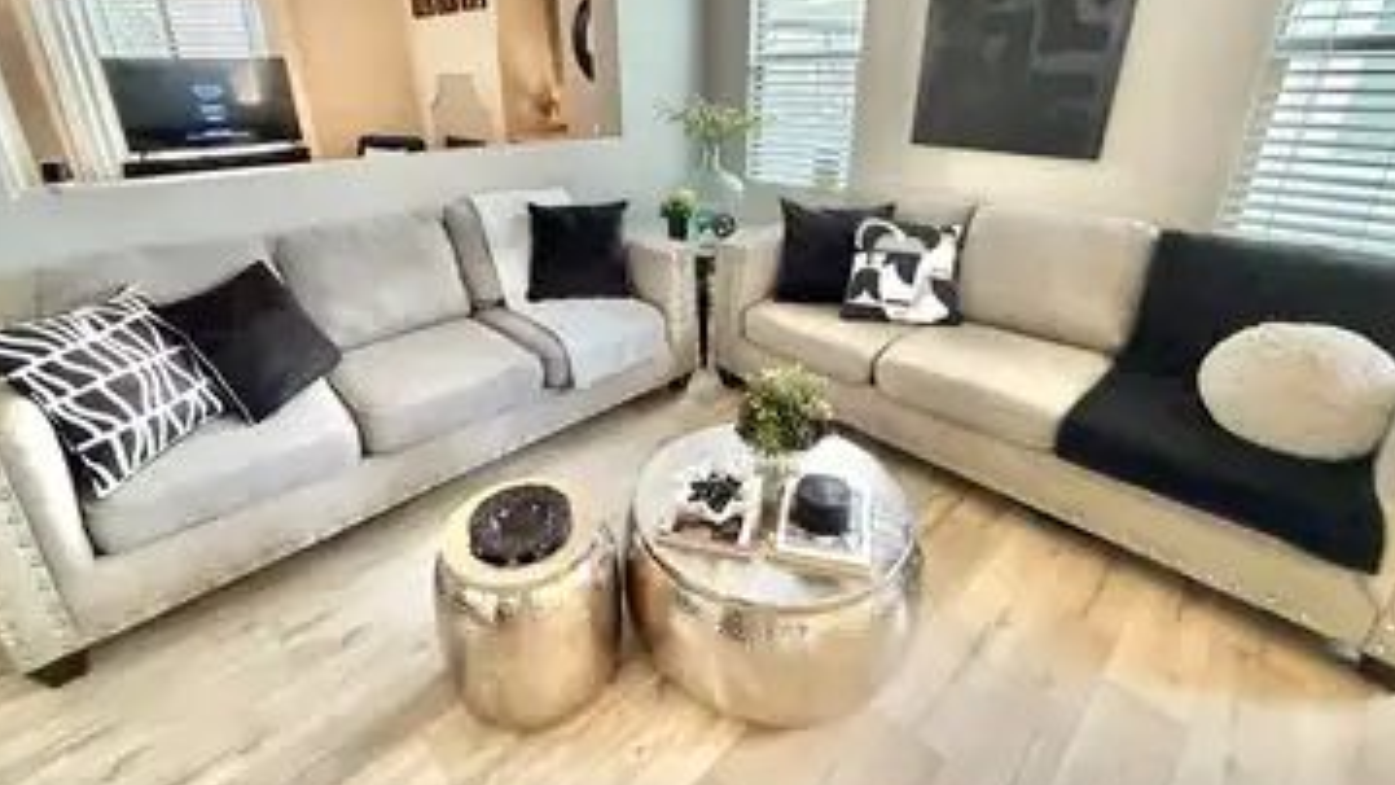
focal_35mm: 17
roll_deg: +0.9
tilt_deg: -21.3
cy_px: 303
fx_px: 629
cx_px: 684
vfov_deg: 63.2
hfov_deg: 95.9
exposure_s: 1/60
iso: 320
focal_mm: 2.22
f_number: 2.2
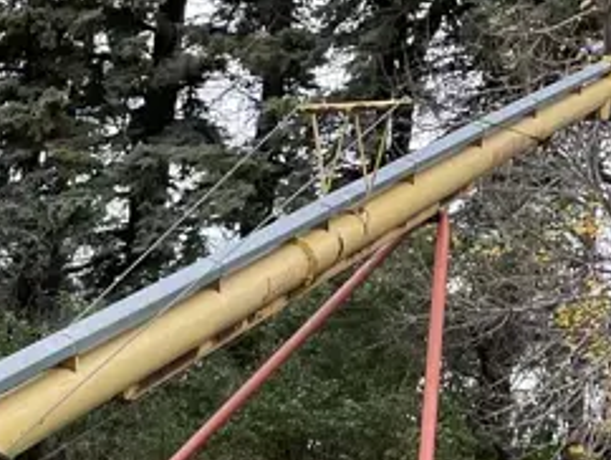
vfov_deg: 13.0
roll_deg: -2.1
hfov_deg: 16.4
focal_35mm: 103
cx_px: -437
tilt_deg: -7.7
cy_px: 834
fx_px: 1820
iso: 64
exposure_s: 1/121
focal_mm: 5.1
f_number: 1.6
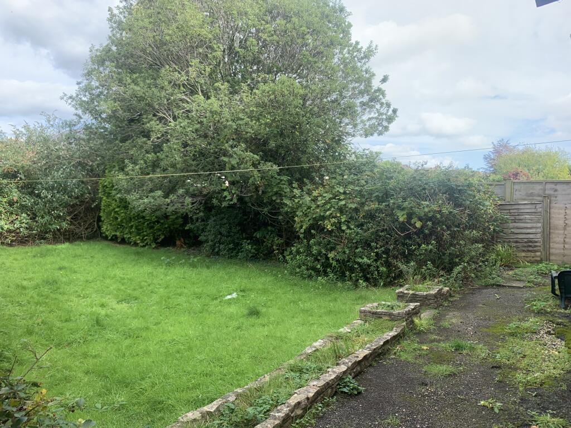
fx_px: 429
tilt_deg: -2.7
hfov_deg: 67.3
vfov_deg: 53.1
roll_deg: -0.4
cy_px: 214
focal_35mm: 26
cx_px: 286
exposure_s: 1/529
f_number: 1.8
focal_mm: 4.25
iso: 25
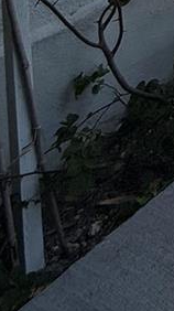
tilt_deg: +1.3
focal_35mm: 65
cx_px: 475
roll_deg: +1.2
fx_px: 535
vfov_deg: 20.3
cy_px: -277
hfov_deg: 12.2
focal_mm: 2.22
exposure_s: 1/2165
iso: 50
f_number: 2.2
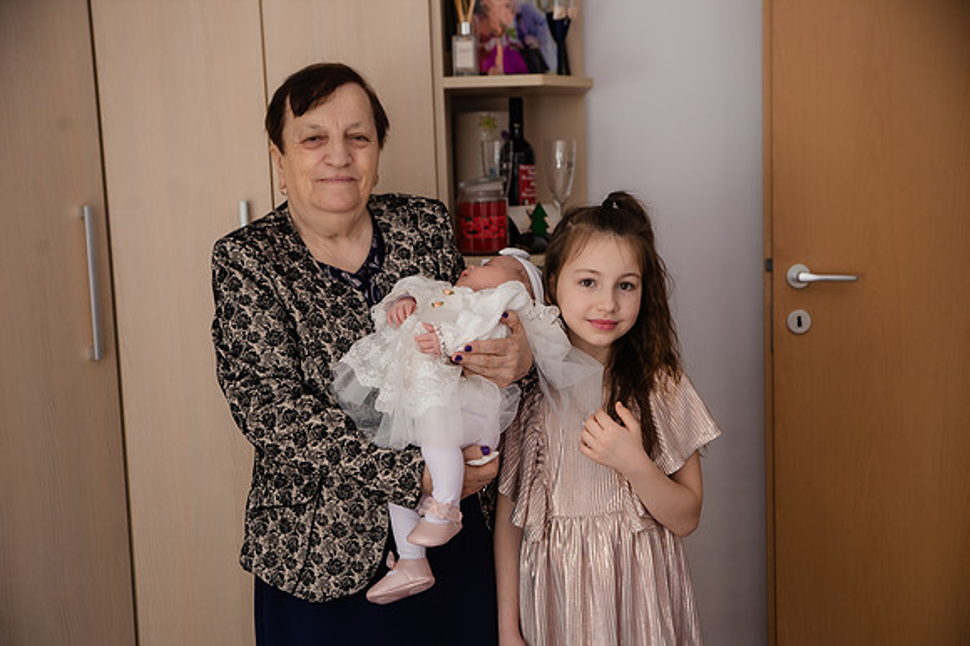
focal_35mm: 52
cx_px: 485
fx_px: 1400
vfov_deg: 26.0
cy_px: 323
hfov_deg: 38.2
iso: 400
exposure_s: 1/125
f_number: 3.2
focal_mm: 52
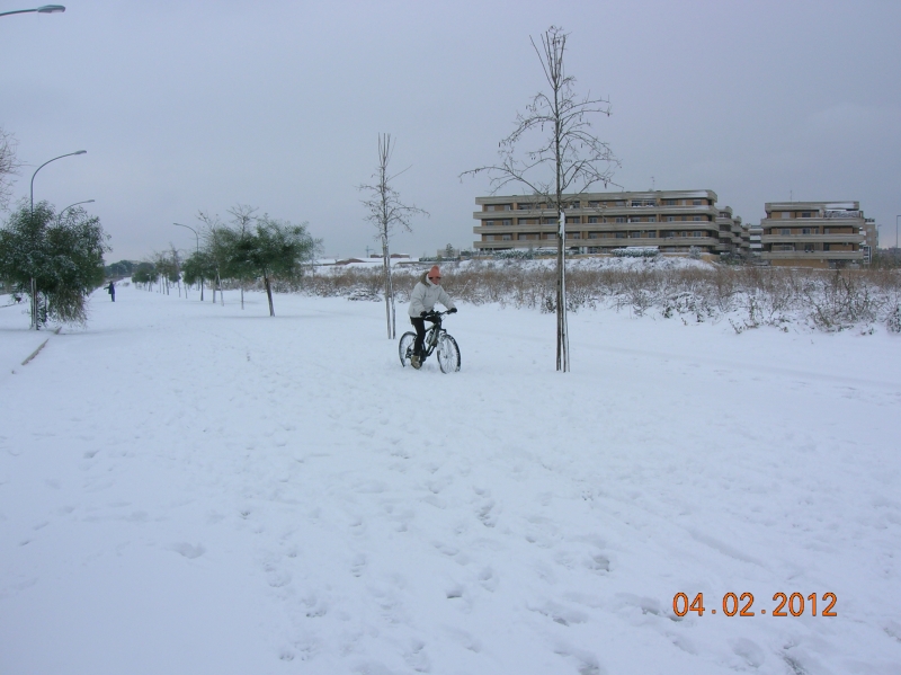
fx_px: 884
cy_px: 338
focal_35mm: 34
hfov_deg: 54.0
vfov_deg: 41.8
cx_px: 450
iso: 50
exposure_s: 1/541
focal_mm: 5.7
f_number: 4.9
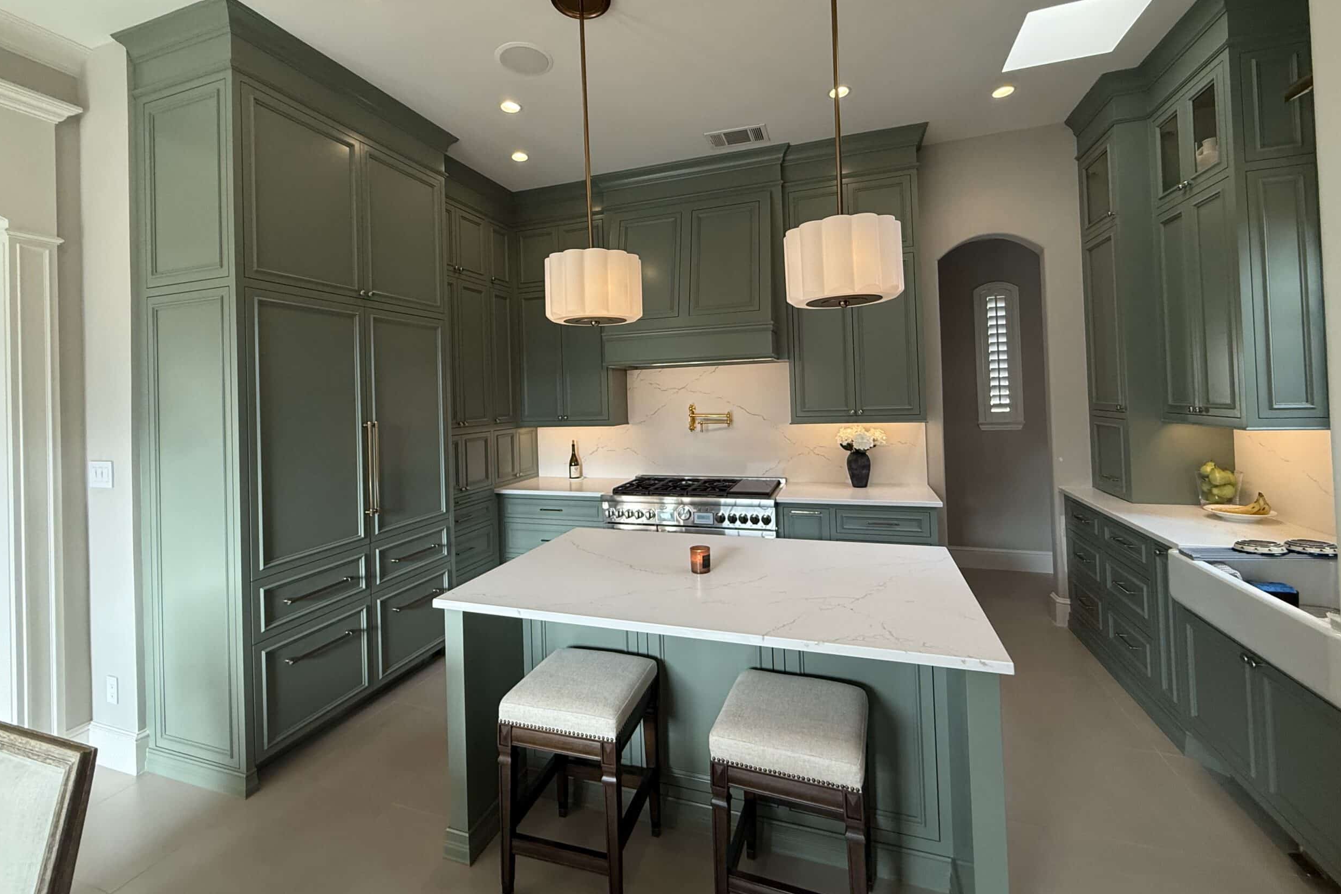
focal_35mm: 15
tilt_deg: +0.9
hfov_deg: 100.4
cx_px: 667
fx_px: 559
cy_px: 387
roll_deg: +1.3
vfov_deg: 76.9
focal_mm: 2.22
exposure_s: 1/100
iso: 250
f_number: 2.2
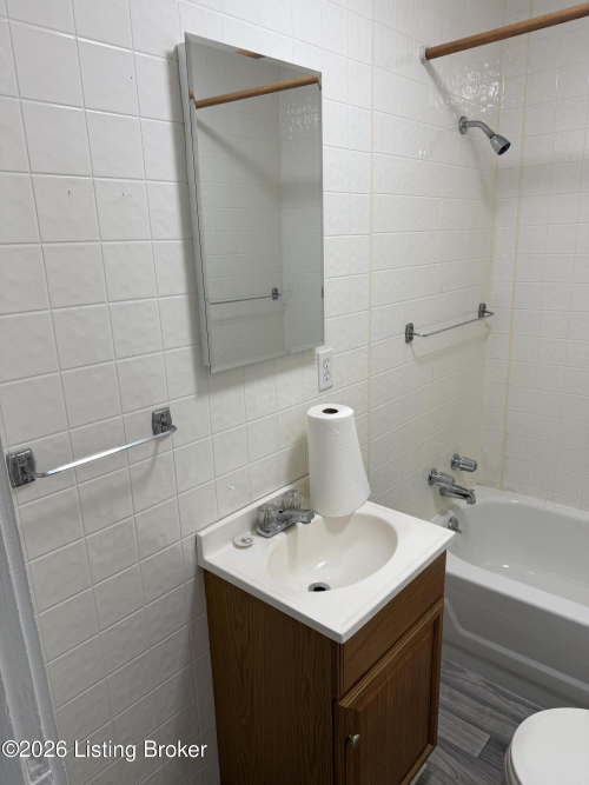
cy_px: 392
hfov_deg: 56.8
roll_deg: +1.9
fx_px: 545
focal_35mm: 24
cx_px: 294
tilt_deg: -14.8
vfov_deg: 71.6
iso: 80
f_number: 1.78
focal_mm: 6.76
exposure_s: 1/120
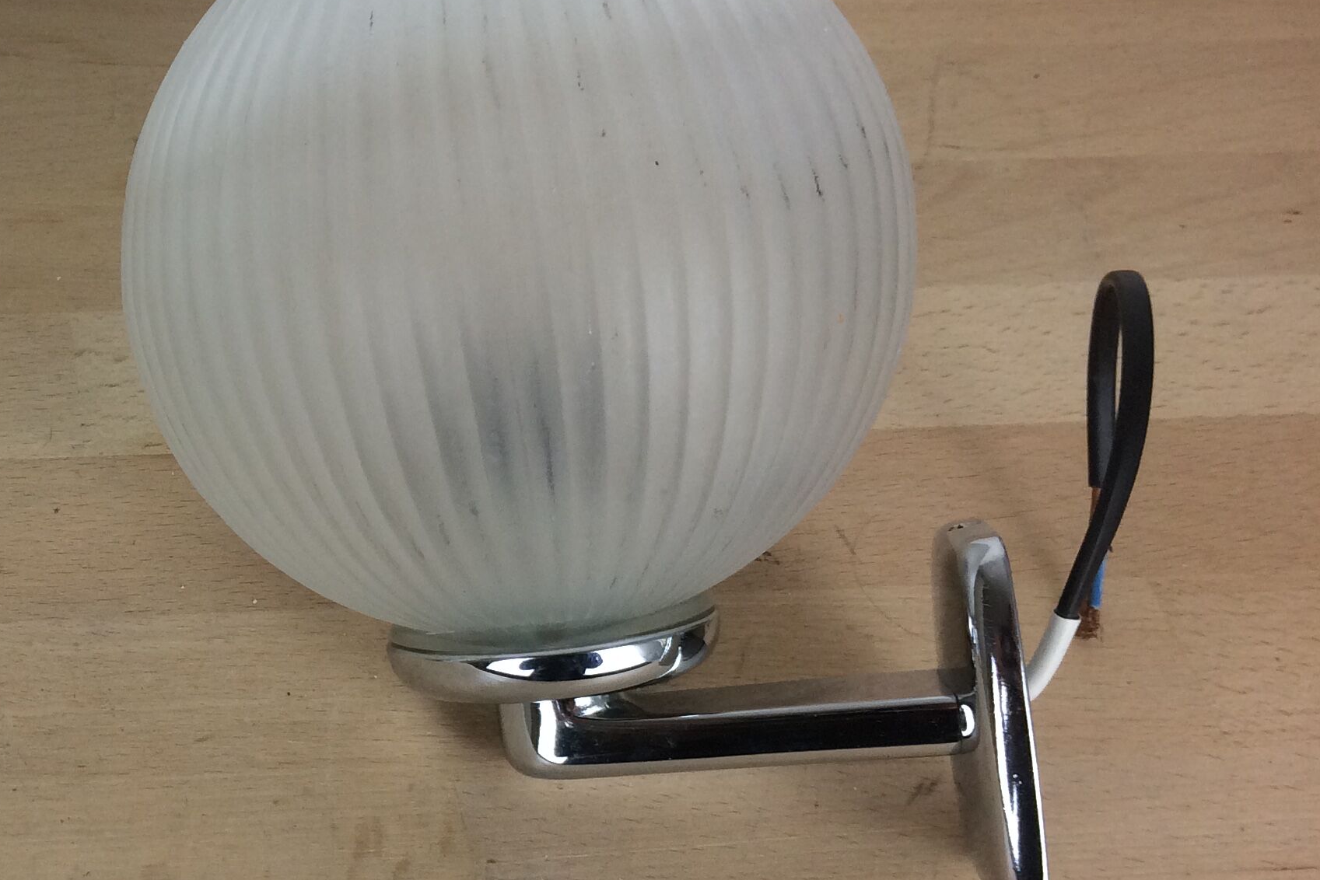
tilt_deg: -48.0
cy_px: 431
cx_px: 63
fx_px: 2127
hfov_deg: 32.3
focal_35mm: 58
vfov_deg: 23.4
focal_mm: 4.15
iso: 64
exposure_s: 1/100
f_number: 2.2
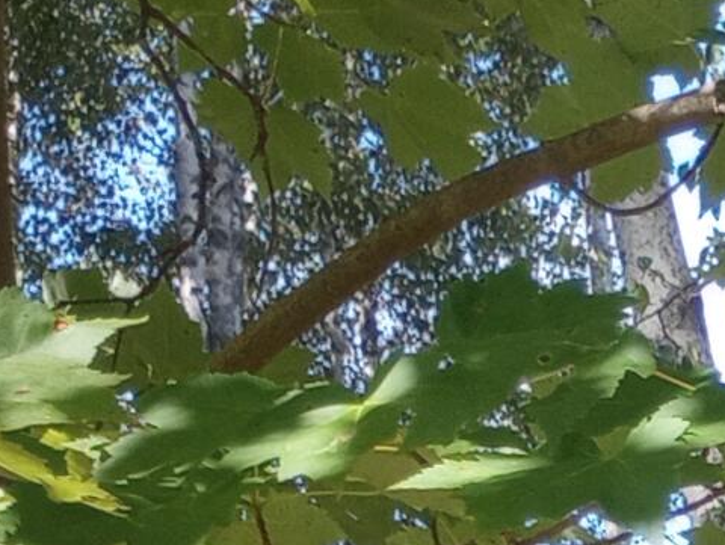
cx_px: 1607
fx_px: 3669
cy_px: 1476
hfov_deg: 10.1
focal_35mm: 175
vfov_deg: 7.7
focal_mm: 4.27
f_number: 1.8
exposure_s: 1/128
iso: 113
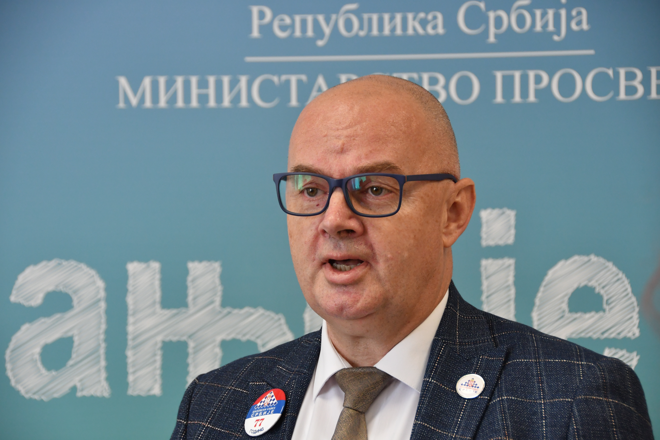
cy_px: 220
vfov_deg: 9.7
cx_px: 330
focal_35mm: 142
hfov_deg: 14.4
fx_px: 2603
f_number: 5.3
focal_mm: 95
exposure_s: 1/200
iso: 1250
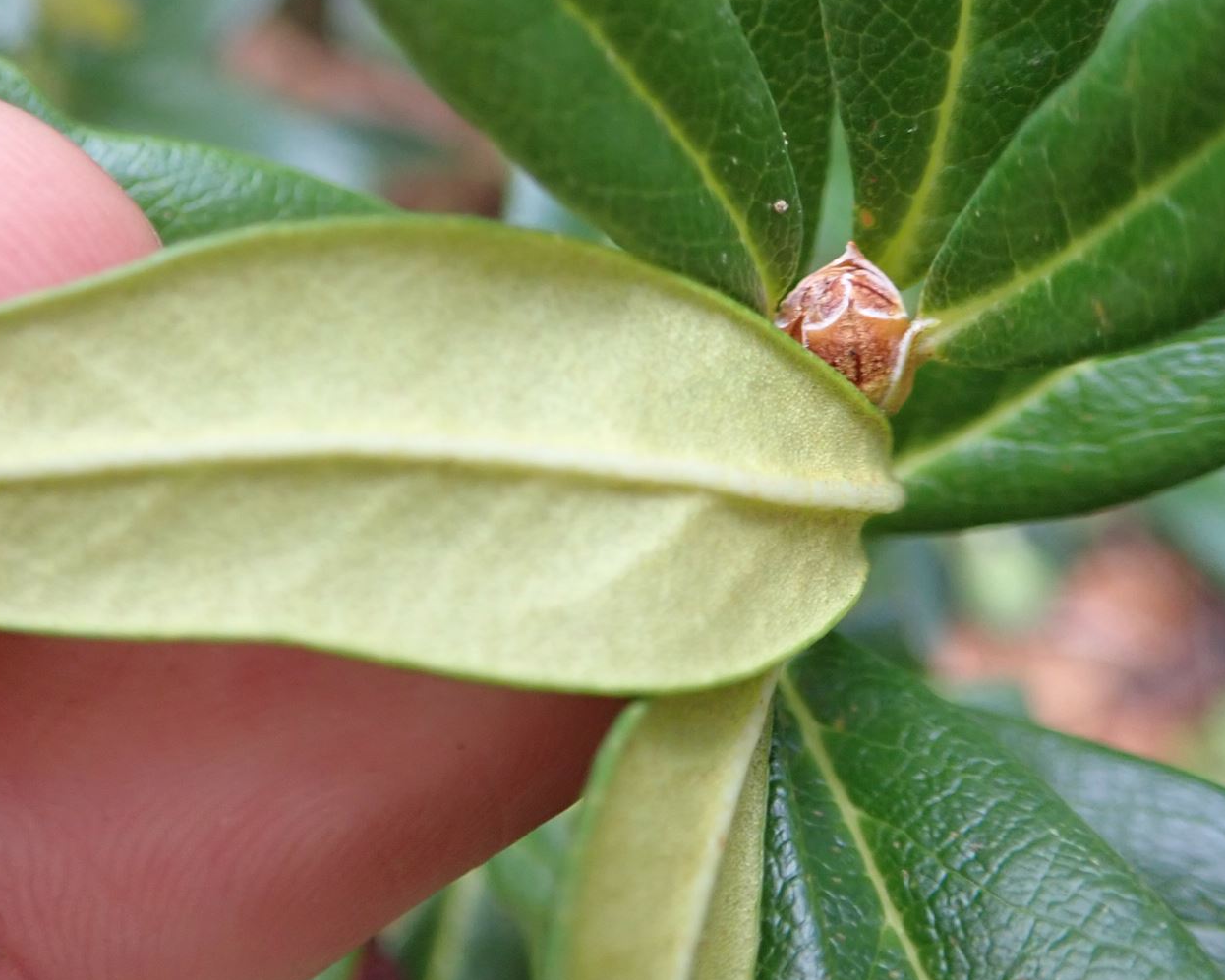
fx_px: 1704
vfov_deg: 32.0
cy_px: 384
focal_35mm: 47
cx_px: 439
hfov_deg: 39.2
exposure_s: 1/125
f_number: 2.3
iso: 250
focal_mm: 5.5
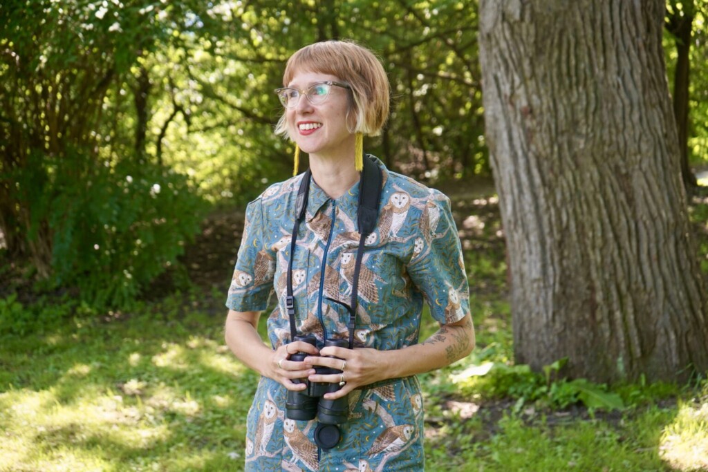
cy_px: 236
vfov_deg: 27.5
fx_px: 964
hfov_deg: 40.3
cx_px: 354
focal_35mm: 49
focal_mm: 49
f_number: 4.5
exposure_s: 1/160
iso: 500
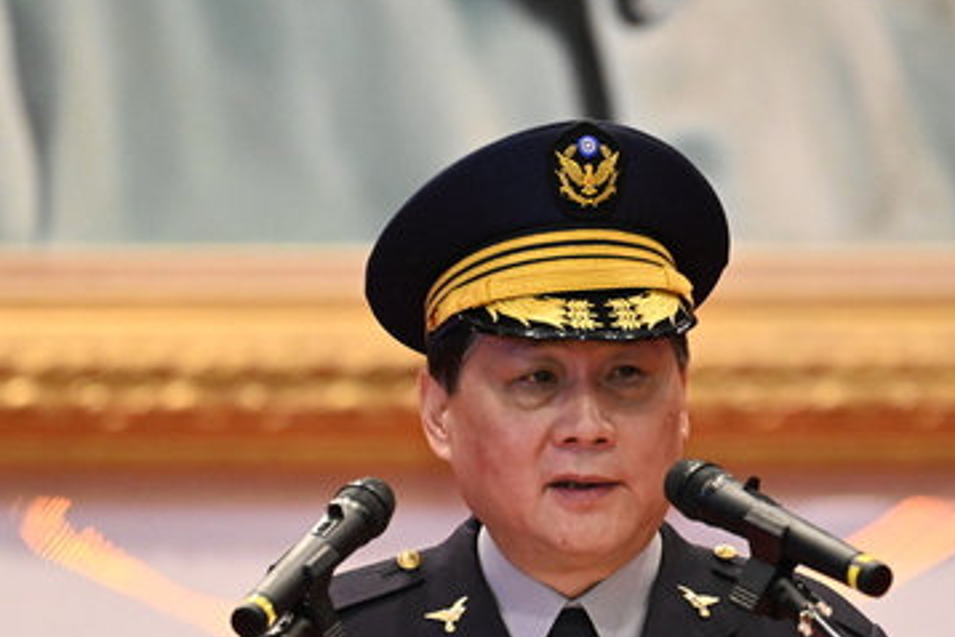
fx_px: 25927
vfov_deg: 1.4
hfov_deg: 2.1
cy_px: 436
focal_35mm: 977
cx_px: 571
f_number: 5.6
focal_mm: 500
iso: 6400
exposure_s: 1/160
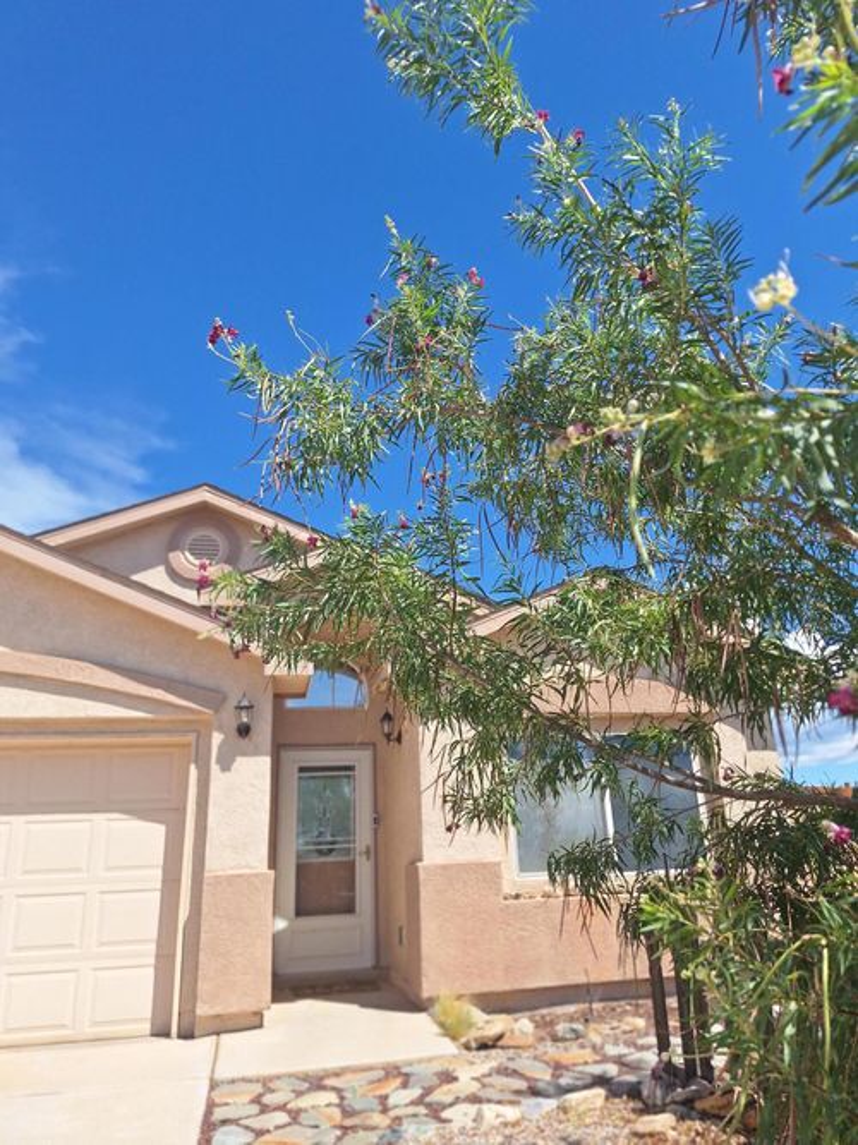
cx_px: 429
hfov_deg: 58.9
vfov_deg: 73.9
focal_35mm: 23
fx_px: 760
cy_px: 572
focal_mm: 5.54
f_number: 1.8
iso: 40
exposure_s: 1/3135
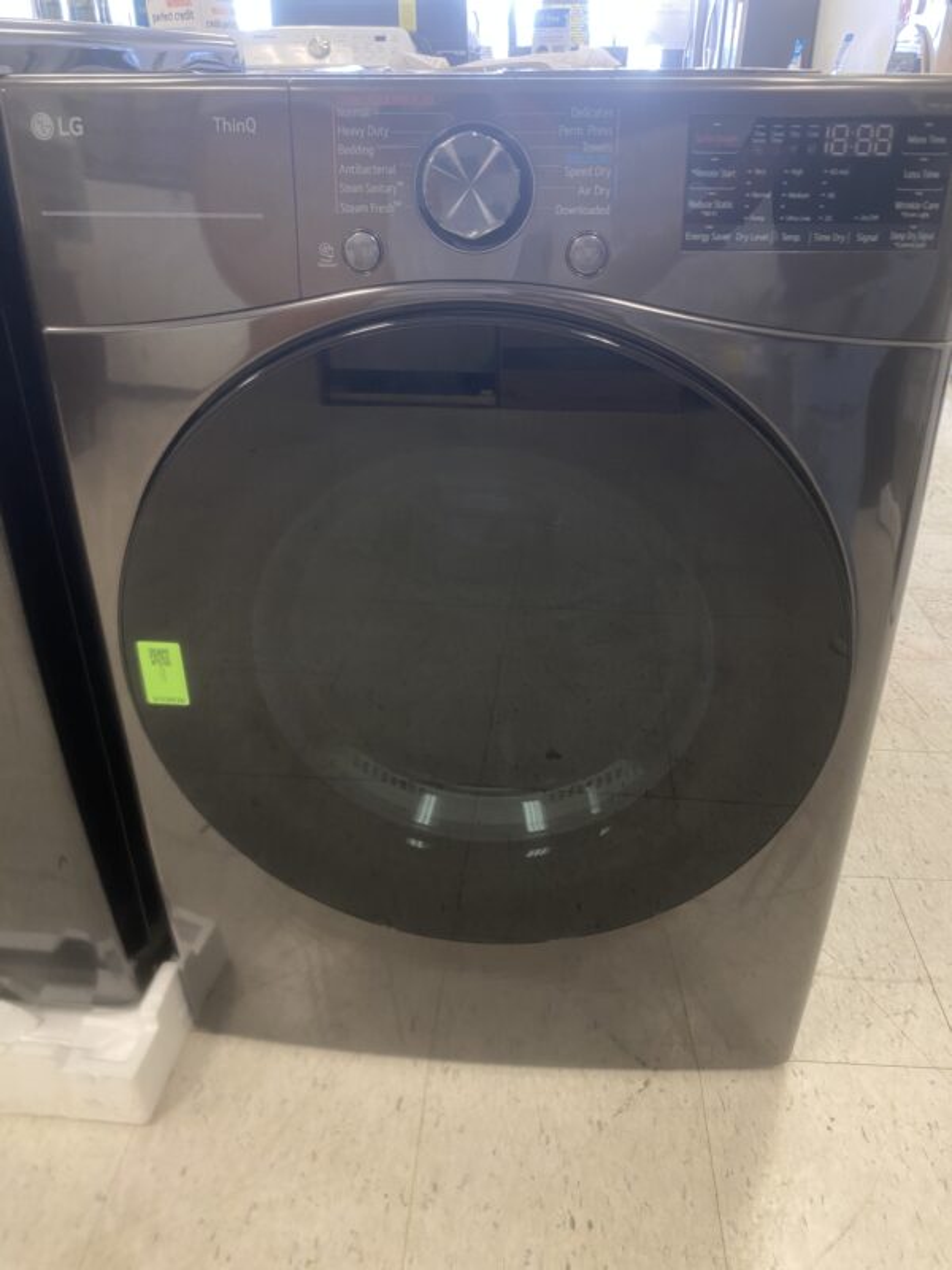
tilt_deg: -28.0
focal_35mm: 26
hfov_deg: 53.1
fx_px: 953
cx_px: 476
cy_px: 635
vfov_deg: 67.3
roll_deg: -0.1
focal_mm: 4.25
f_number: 1.8
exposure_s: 1/42
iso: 125
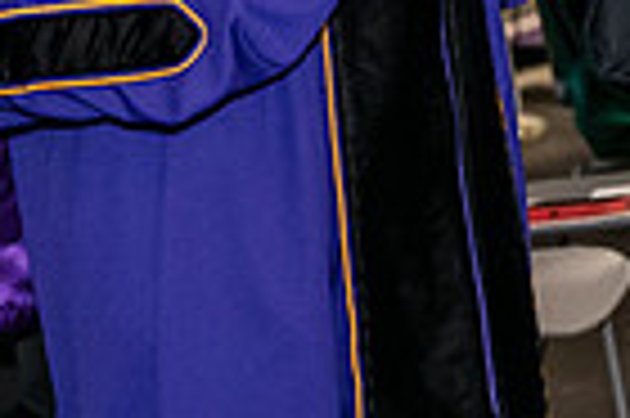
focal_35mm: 291
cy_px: -402
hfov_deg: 7.1
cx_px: 248
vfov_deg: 4.6
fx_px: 5087
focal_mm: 70
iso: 2500
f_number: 5
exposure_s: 1/200
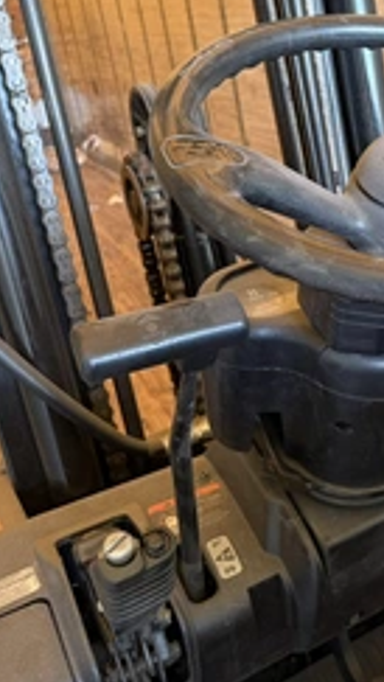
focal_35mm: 43
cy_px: 275
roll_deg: +4.8
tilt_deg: -19.8
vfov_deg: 47.1
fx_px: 777
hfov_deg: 24.6
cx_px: 485
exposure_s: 1/60
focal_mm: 6.76
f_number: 1.78
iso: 250
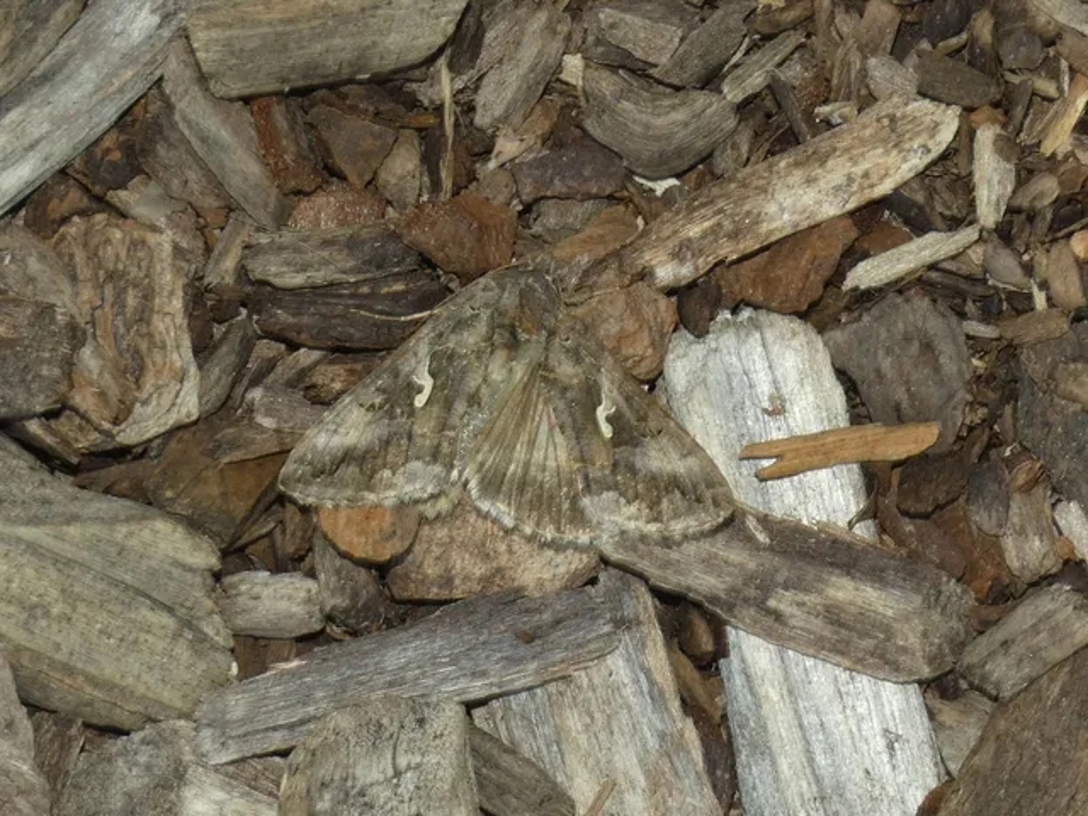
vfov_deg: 8.4
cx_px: 544
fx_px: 5563
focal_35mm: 177
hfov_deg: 11.2
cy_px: 408
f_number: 5.5
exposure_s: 1/60
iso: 80
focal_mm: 31.7
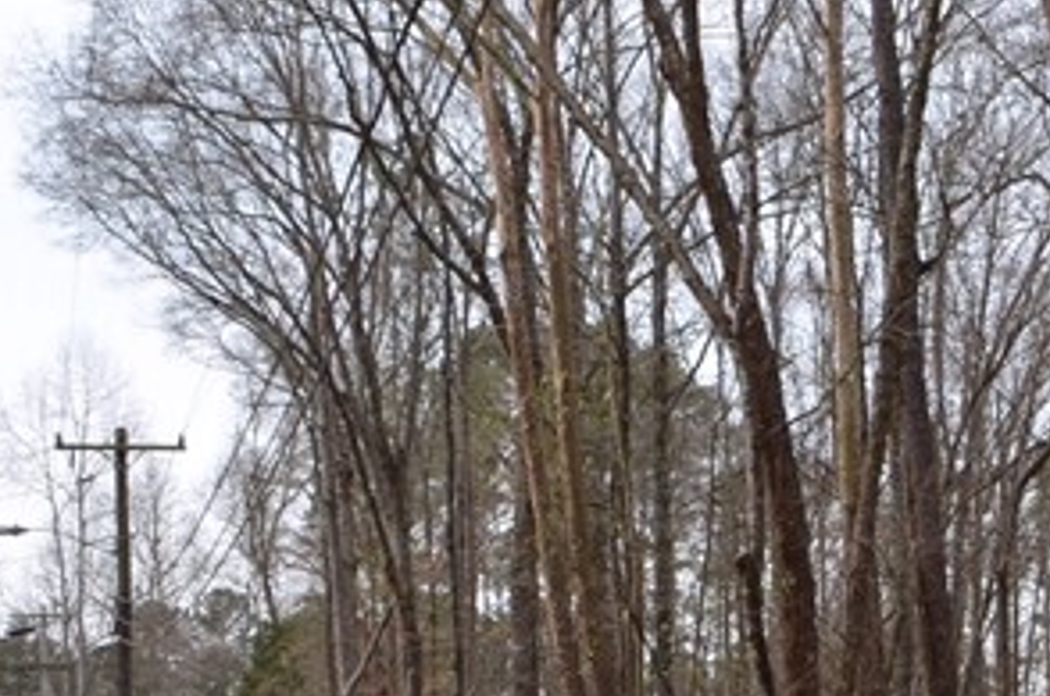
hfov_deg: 19.2
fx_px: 2912
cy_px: 626
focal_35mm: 100
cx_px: 1277
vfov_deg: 13.5
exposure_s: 1/200
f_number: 8
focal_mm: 18
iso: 100
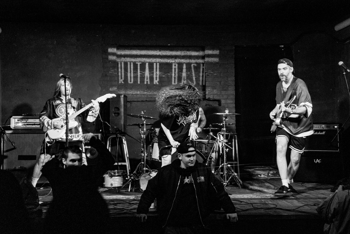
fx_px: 451
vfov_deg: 29.0
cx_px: 175
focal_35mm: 46
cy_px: 117
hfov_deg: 42.4
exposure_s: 1/160
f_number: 2.8
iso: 6400
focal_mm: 46
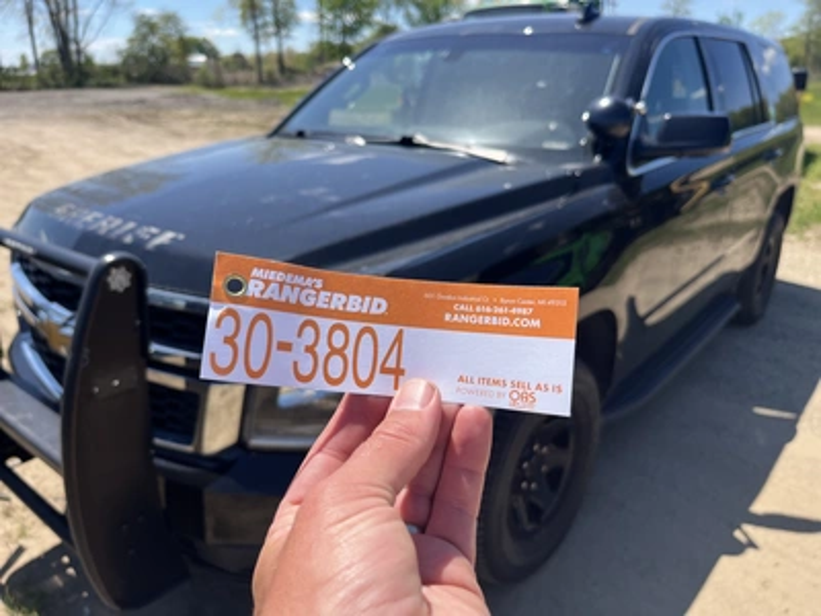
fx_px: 617
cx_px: 410
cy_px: 308
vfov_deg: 53.1
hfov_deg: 67.3
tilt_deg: -20.4
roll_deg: -0.5
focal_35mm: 26
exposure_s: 1/2309
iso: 50
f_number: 1.6
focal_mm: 5.1
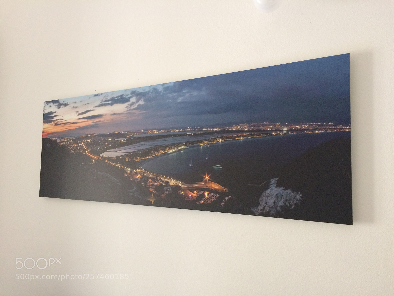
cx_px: 197
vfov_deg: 48.2
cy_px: 148
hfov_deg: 61.7
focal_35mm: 29
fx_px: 330
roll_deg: -0.1
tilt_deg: +3.5
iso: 250
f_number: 2.2
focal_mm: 4.15
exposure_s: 1/20
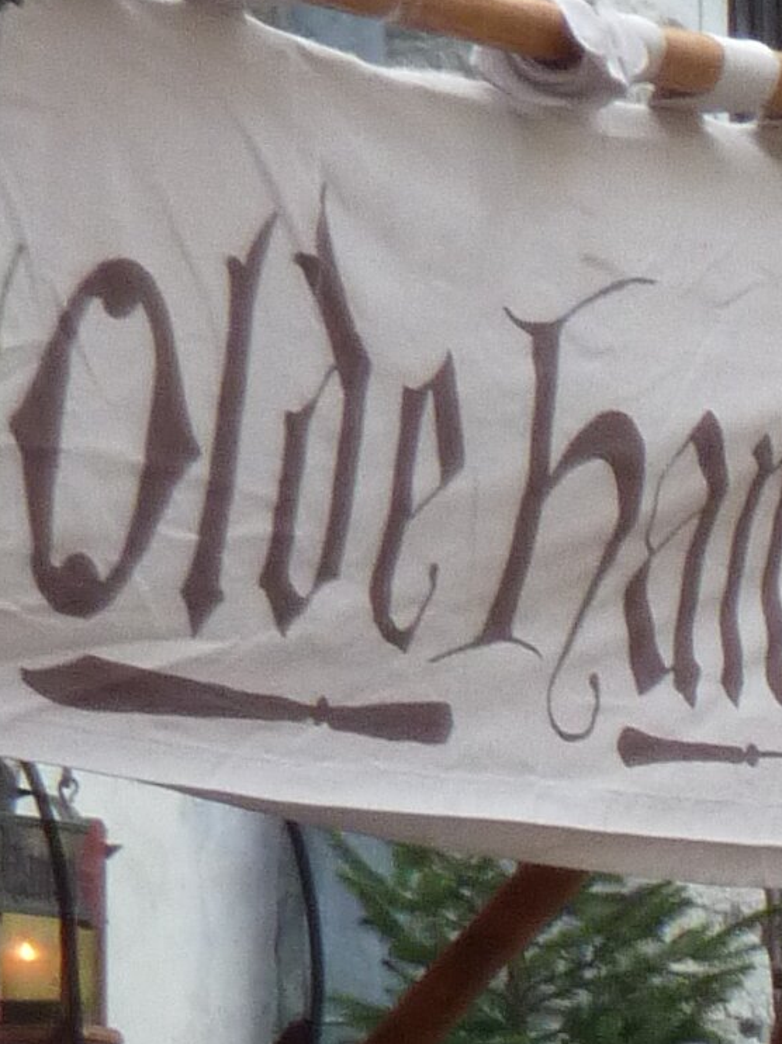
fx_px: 26974
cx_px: 1828
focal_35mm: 895
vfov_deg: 2.2
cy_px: 1432
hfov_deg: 1.7
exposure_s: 1/50
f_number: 4.5
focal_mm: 29.9
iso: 200
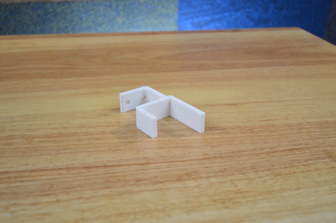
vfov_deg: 36.8
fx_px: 336
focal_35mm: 36
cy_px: 112
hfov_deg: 53.2
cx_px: 168
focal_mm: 24
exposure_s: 1/60
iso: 1100
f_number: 4.5
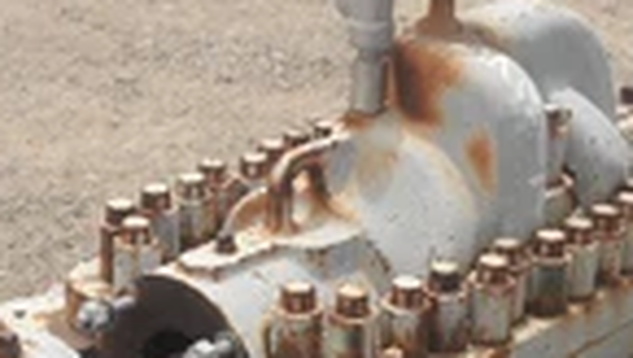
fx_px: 1412
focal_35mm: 84
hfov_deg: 25.2
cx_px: 253
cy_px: 410
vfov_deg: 14.1
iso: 64
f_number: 8.5
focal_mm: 5
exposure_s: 1/100
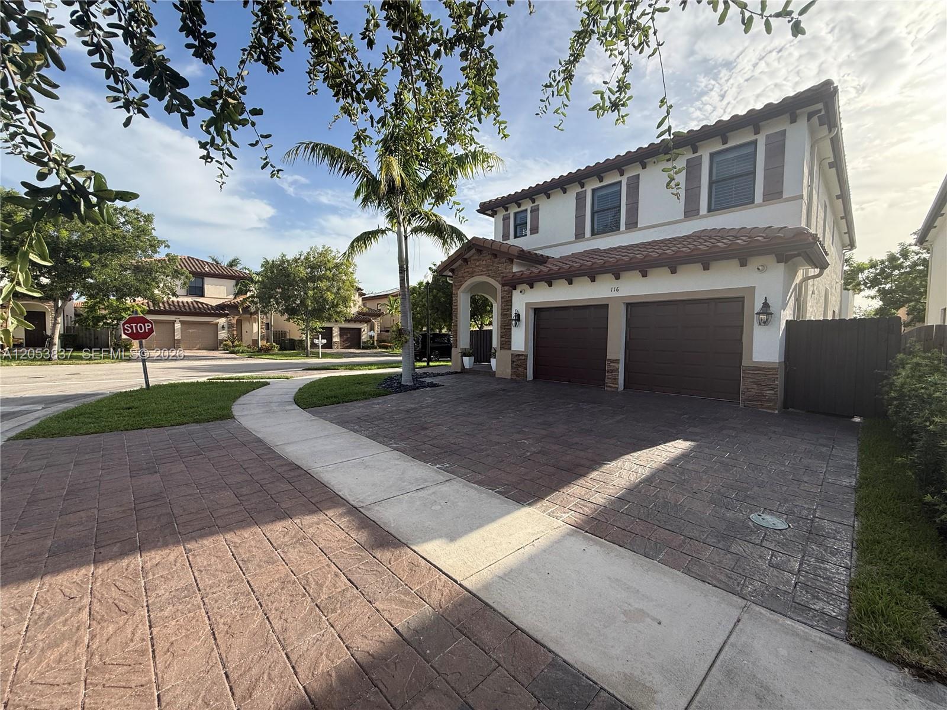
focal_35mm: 14
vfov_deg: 85.7
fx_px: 383
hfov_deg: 102.1
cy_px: 355
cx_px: 474
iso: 64
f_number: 2.2
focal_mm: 2.22
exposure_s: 1/751
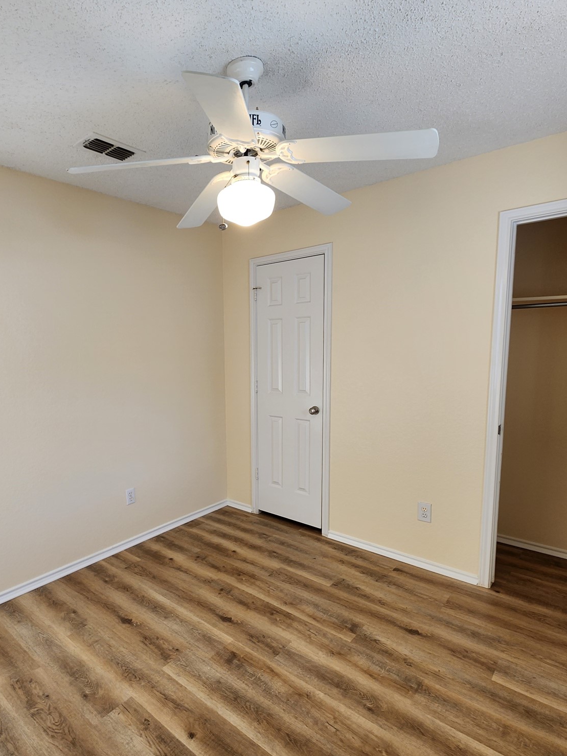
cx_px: 224
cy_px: 390
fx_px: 393
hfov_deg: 70.8
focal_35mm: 18
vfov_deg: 87.7
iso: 50
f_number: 2.2
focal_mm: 2.2
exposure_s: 1/60
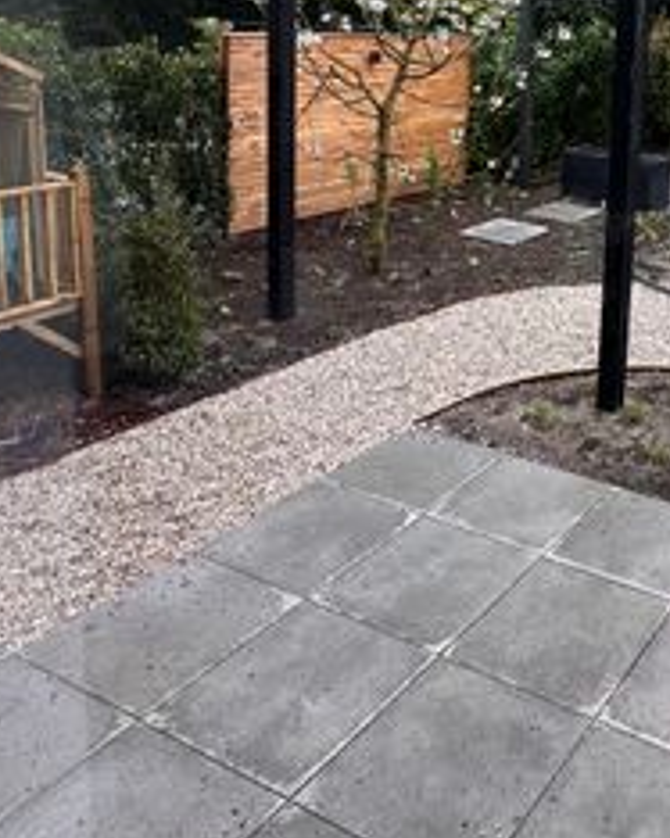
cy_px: 133
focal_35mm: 35
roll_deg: -4.2
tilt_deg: -7.5
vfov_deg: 47.8
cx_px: 731
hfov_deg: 36.1
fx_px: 868
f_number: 2.2
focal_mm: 2.22
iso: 40
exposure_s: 1/203
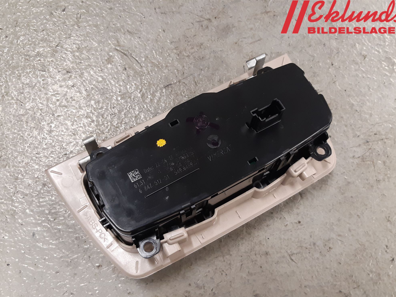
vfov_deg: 51.3
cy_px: 154
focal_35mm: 27
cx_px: 198
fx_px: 309
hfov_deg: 65.3
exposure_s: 1/50
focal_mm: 3.93
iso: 160
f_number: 1.7
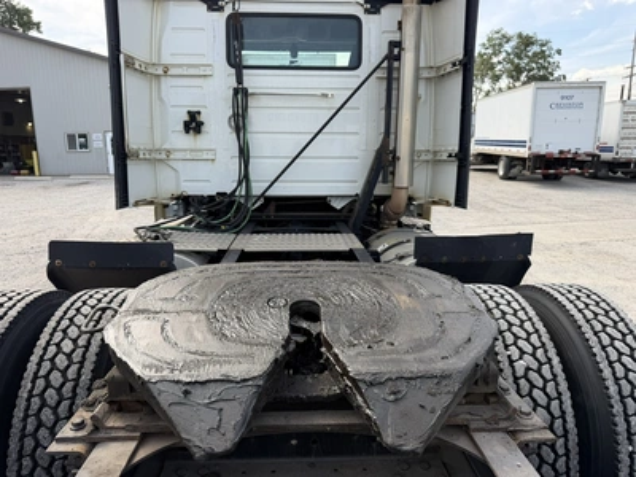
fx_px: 441
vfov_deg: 56.8
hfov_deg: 71.6
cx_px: 318
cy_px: 238
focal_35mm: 24
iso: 80
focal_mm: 6.76
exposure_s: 1/1230
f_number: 1.78
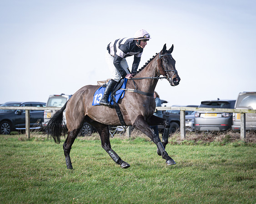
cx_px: 154
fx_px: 1156
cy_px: 114
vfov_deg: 10.1
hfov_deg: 12.6
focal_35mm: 153
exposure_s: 1/1000
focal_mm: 77
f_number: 2.8
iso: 125
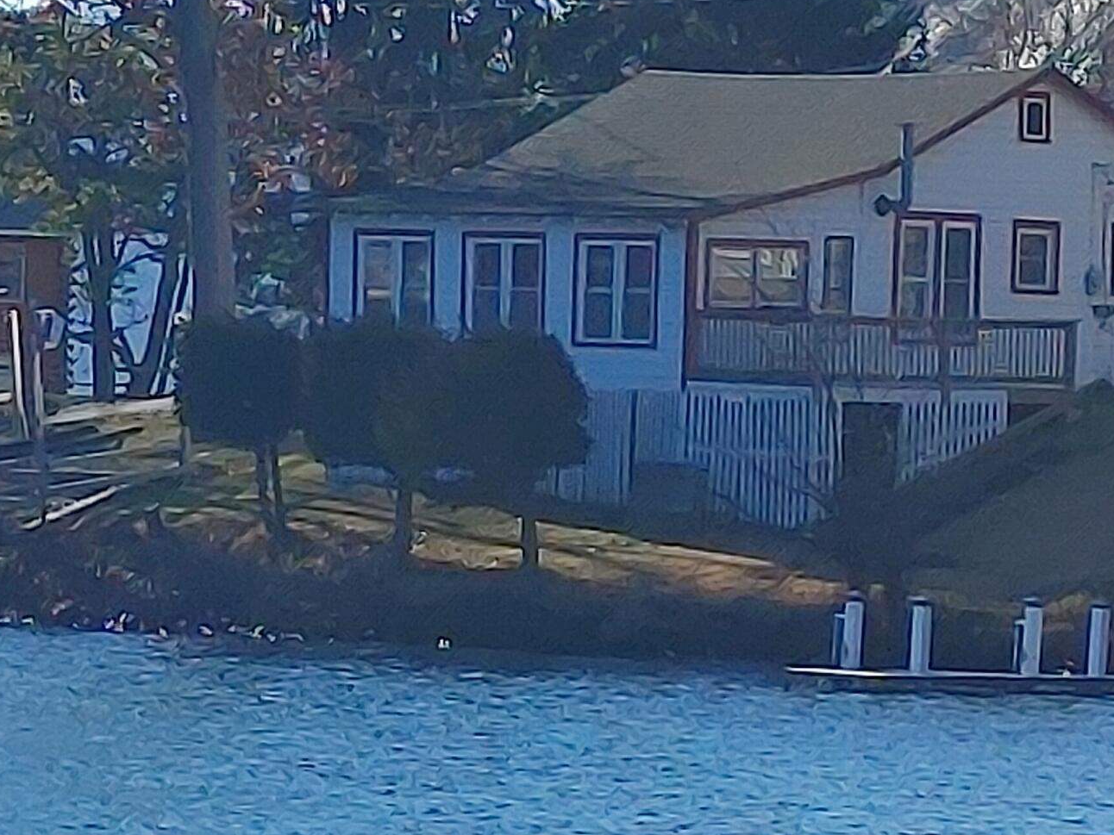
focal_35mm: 295
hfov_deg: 6.7
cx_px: -26
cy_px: 213
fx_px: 9494
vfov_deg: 5.0
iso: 50
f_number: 1.8
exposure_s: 1/917
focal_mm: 4.81
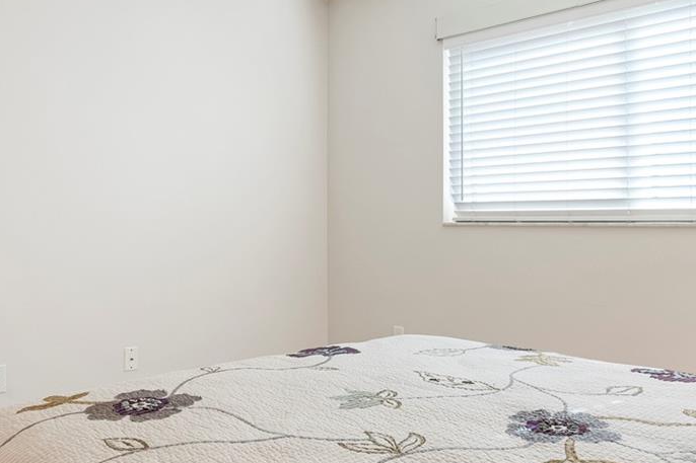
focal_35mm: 36
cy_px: 224
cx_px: 339
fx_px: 699
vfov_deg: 36.7
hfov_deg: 52.9
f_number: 8
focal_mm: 15.5
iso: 500
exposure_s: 1/8
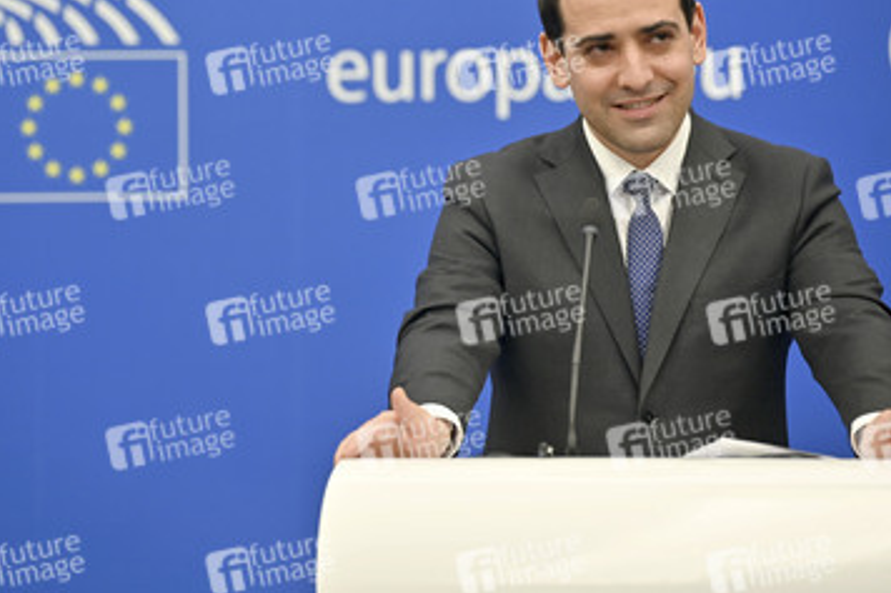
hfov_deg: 12.0
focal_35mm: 171
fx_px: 4230
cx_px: 454
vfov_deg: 8.0
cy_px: 253
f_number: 2.8
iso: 400
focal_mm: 135
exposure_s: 1/100
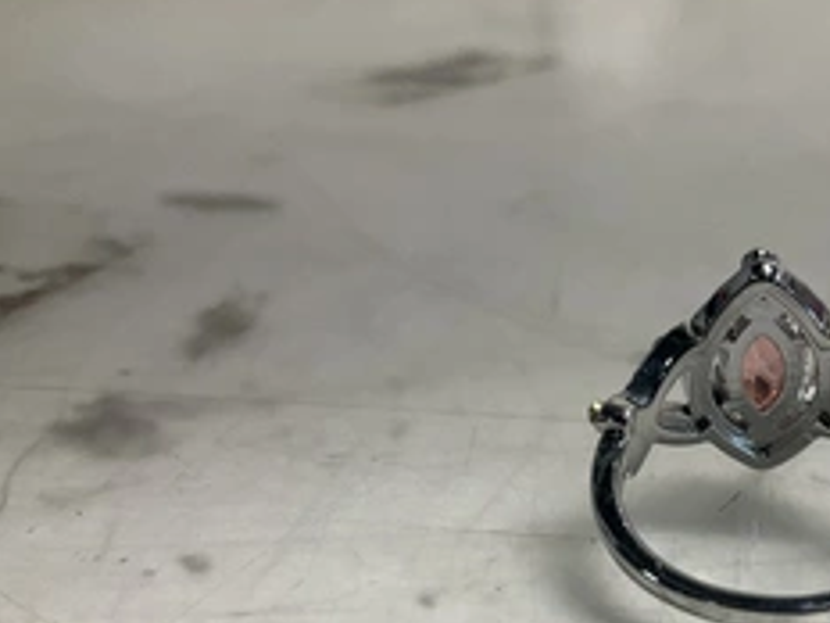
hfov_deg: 36.3
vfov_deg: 28.6
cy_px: 483
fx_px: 1199
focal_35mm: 50
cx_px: 712
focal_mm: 3
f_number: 1.8
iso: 50
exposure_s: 1/120
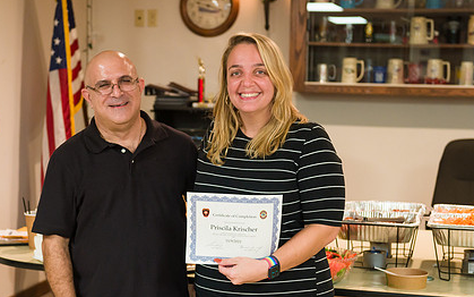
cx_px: 176
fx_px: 1021
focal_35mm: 79
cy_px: 175
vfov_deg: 16.5
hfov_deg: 26.1
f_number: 3.2
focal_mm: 56
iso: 1250
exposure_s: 1/125
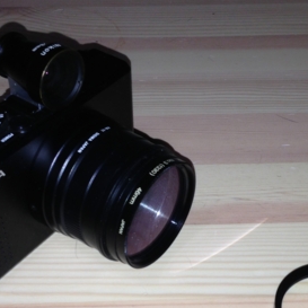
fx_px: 644
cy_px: 209
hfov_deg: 26.9
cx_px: 166
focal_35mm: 64
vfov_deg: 26.7
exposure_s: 1/42
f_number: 2.4
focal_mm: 4.13
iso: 50
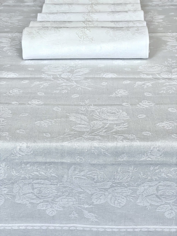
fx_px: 355
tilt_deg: -33.2
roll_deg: +1.8
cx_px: 88
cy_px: 118
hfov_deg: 28.0
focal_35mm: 52
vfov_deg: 36.8
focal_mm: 6
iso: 200
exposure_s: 1/65
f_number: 2
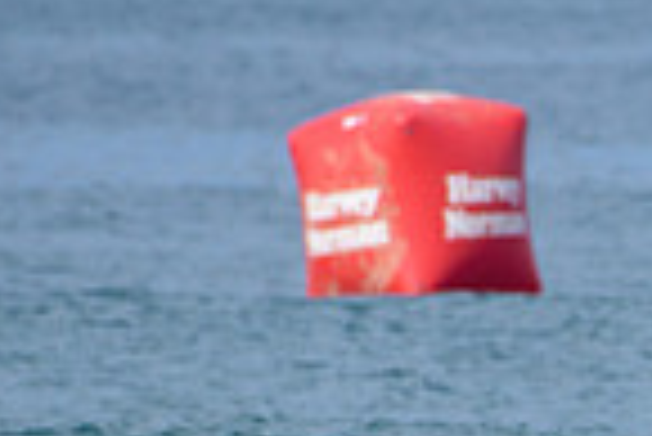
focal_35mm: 1996
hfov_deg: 1.0
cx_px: 746
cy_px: 537
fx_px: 36185
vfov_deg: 0.7
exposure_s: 1/2500
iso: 250
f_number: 6.3
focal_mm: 500
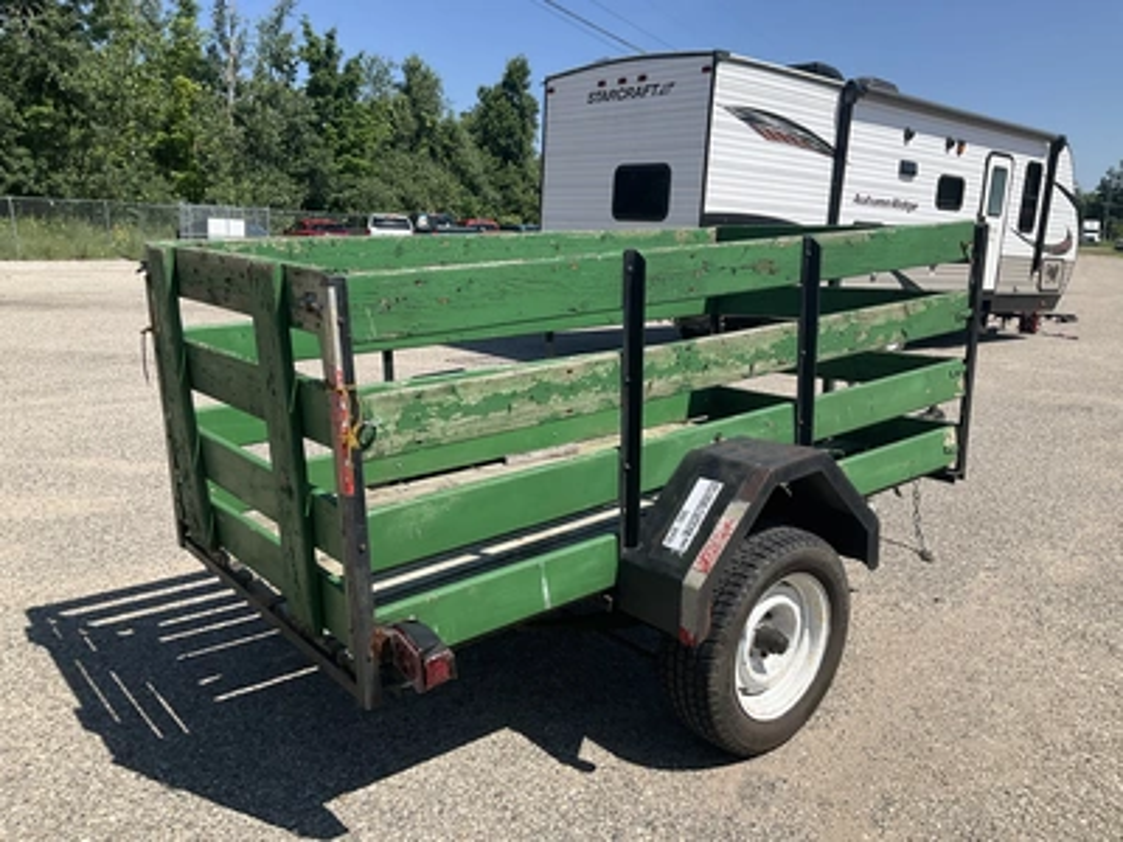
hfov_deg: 61.7
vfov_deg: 48.2
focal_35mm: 29
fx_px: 941
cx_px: 562
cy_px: 421
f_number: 1.8
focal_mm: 3
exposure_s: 1/1848
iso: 25
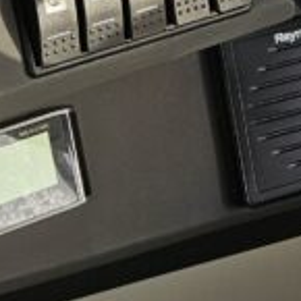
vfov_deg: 10.6
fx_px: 1417
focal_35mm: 144
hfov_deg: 11.6
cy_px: -394
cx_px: 448
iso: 25
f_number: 1.8
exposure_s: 1/403
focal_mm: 5.4
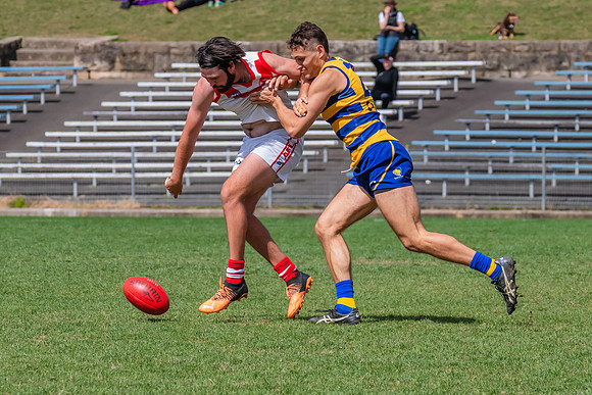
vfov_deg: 3.1
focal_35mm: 441
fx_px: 7261
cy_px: 157
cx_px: 224
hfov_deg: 4.7
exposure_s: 1/1600
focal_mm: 240
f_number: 9
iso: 800
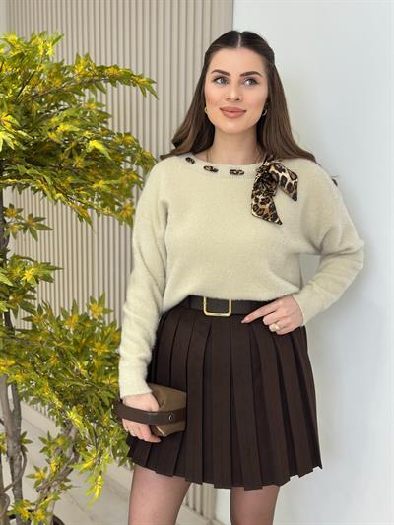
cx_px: 197
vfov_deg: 39.6
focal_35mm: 48
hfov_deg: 30.3
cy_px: 262
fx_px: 728
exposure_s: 1/139
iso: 64
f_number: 1.78
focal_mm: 6.86
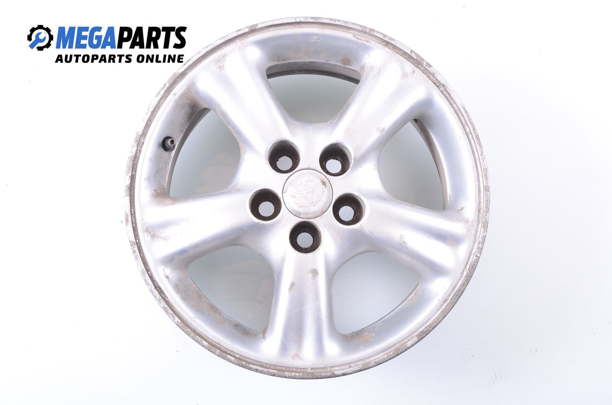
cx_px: 306
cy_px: 202
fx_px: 865
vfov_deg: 26.4
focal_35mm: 51
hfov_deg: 39.0
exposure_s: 1/160
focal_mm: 34
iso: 100
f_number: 8
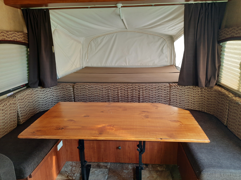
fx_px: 174
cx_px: 120
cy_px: 90
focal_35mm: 25
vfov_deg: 54.9
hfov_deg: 69.4
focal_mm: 4.6
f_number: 2
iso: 160
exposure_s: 1/60
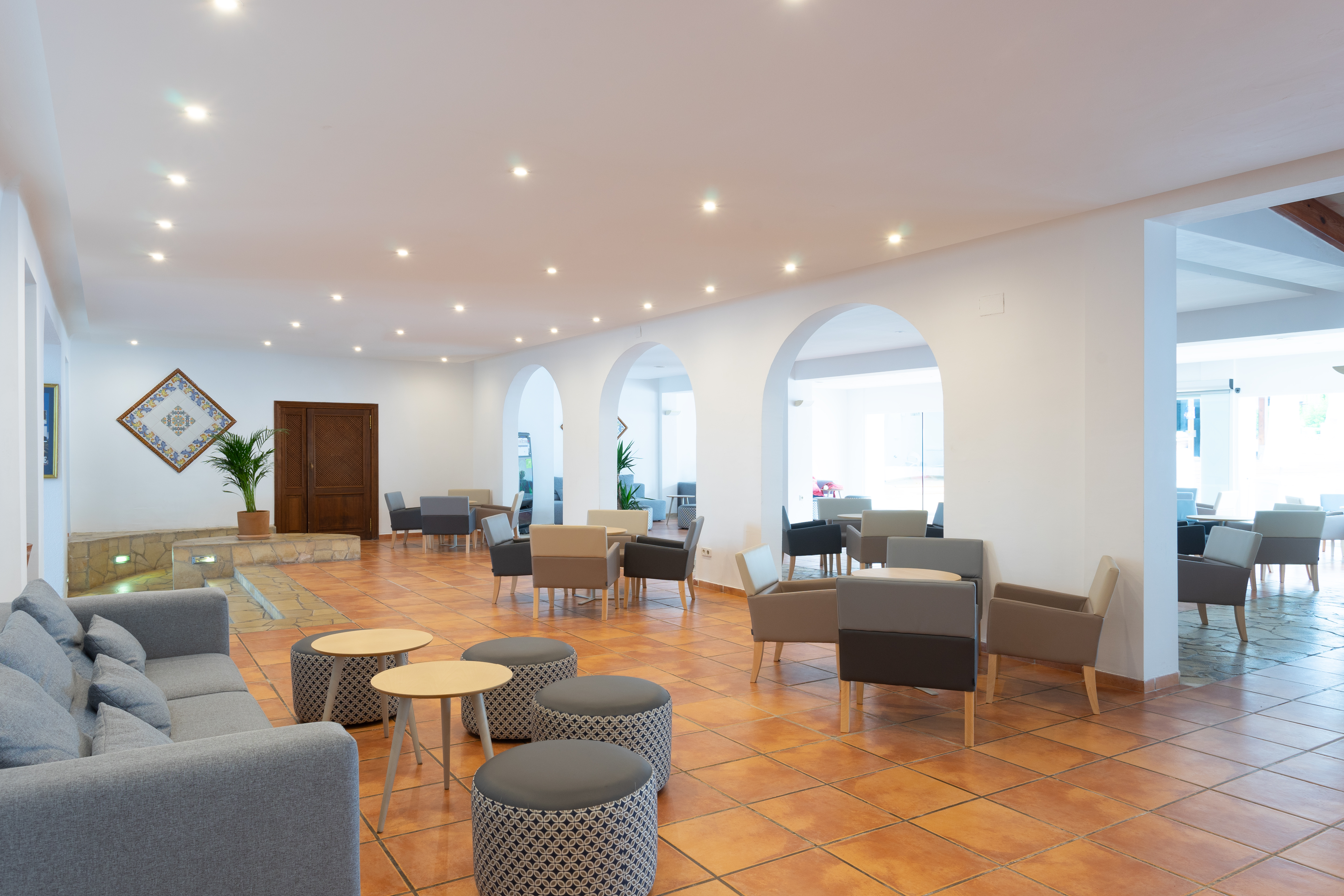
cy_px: 455
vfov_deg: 53.1
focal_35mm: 24
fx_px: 896
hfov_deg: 73.7
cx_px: 671
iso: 100
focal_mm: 23
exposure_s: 1/2
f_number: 11
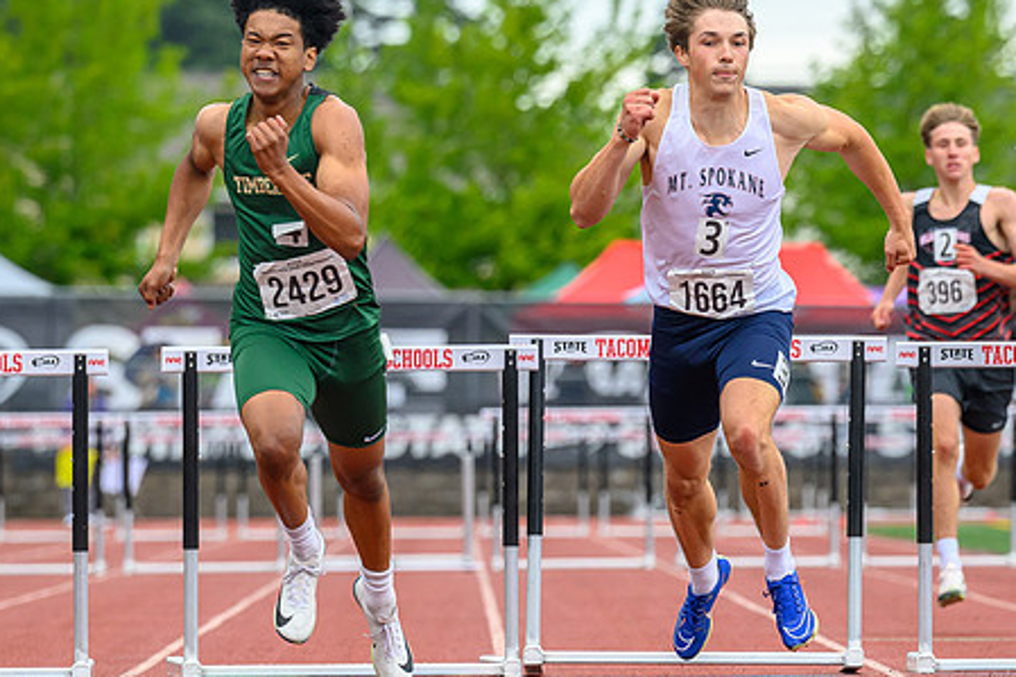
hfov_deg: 5.1
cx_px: 682
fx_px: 11341
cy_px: 324
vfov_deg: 3.4
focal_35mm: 402
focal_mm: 200
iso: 560
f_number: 4.5
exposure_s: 1/1600
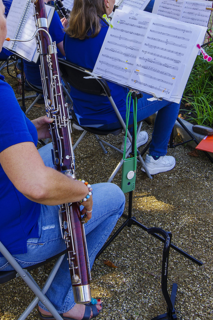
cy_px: 88
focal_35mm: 52
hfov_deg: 25.9
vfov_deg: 37.4
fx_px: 461
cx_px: 74
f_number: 8
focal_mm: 19
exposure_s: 1/25
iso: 100
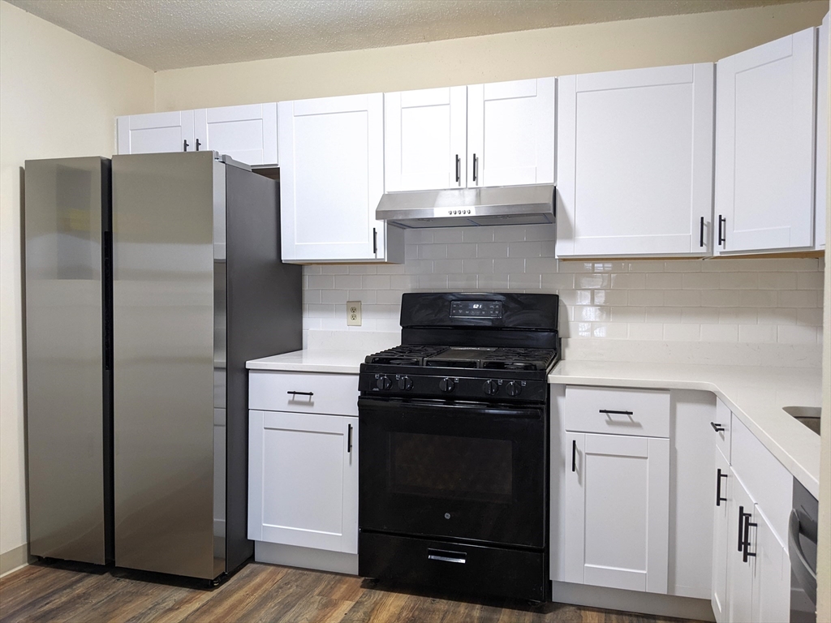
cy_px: 312
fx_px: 648
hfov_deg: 65.3
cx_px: 416
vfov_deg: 51.4
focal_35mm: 27
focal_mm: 4.44
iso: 85
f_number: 1.8
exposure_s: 1/24
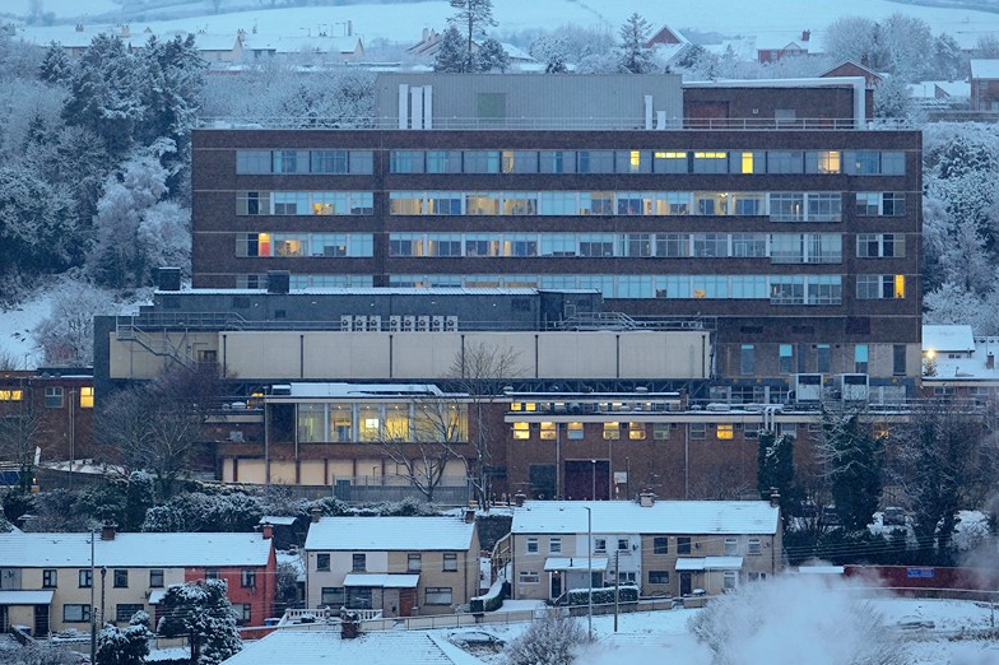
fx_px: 6435
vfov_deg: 5.9
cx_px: 494
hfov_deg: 8.9
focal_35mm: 232
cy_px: 287
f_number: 4
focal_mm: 134.4
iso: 800
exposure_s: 1/75
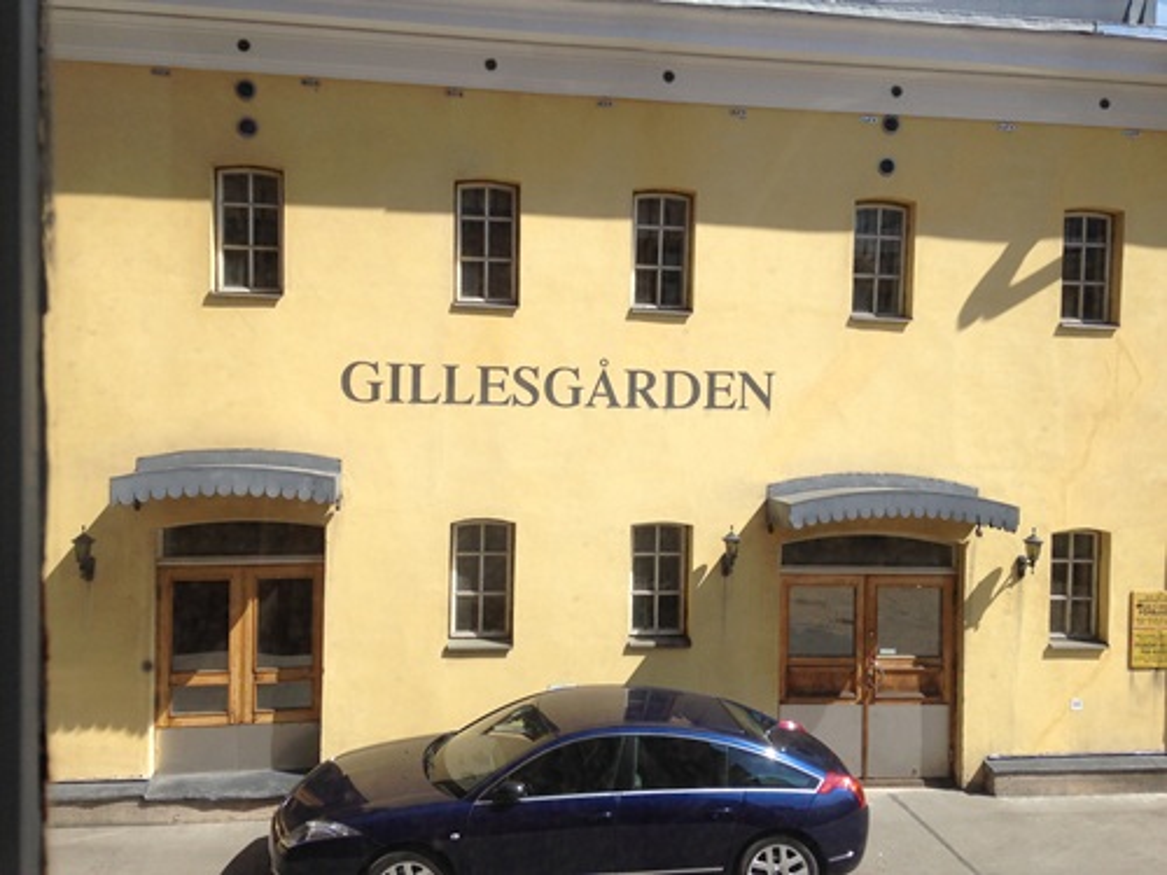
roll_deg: +0.3
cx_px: 584
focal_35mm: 33
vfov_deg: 42.9
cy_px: 438
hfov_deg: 55.4
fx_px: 1113
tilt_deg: -0.7
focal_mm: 4.12
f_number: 2.4
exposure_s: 1/919
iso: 50
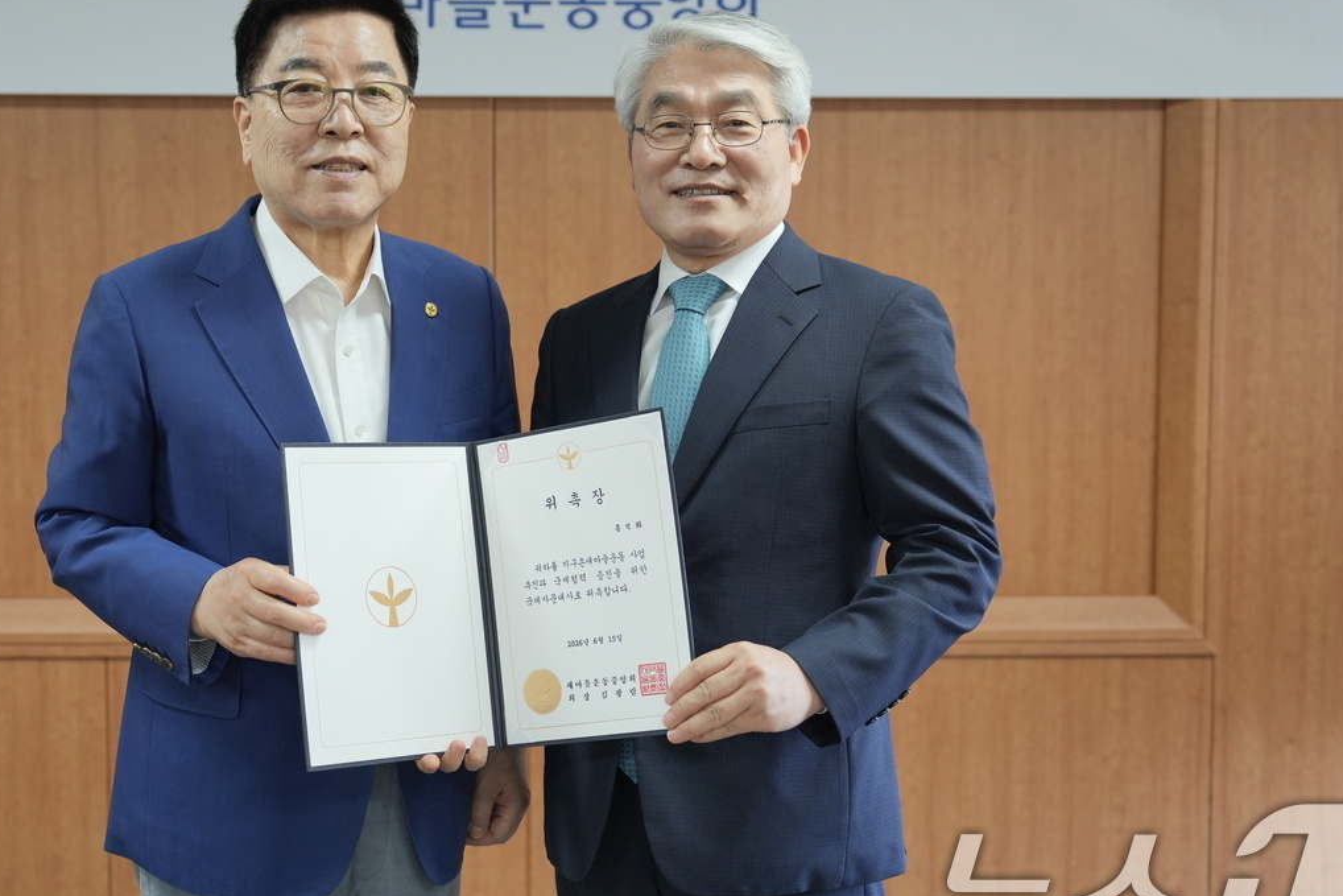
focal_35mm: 55
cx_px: 524
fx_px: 2052
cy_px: 397
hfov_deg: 36.1
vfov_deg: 24.6
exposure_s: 1/125
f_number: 2.8
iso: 800
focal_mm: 40
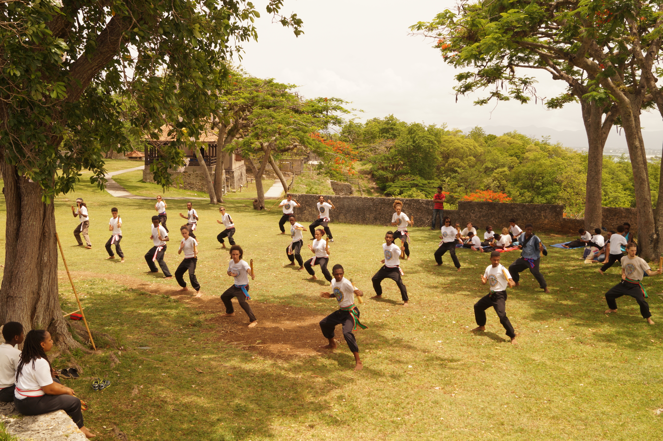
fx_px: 663
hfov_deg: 53.2
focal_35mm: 36
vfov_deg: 36.8
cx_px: 332
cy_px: 220
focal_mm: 24
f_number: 11
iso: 100
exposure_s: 1/100
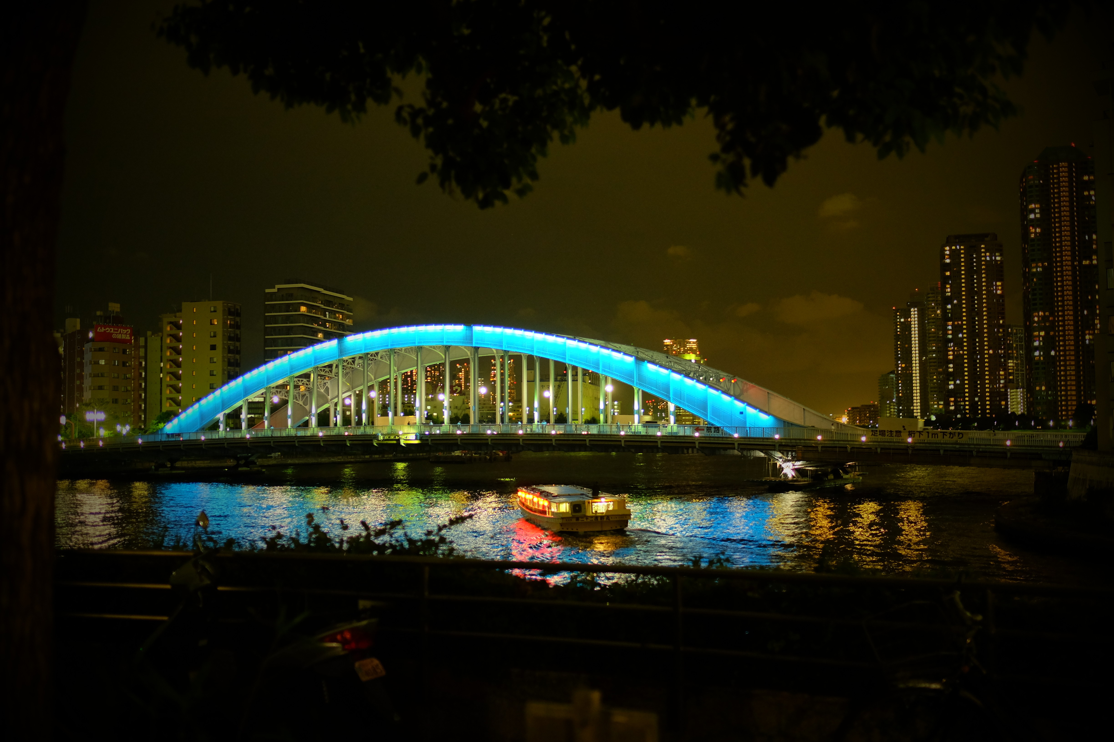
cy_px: 371
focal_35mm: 35
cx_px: 557
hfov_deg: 54.4
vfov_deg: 37.9
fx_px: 1083
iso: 800
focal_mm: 23
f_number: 1.4
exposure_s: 1/14
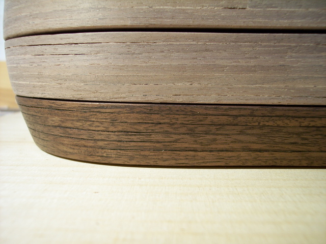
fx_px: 367
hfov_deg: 47.9
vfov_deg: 36.8
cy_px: 122
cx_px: 163
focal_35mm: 39
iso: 100
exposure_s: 1/45
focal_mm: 8
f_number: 3.4
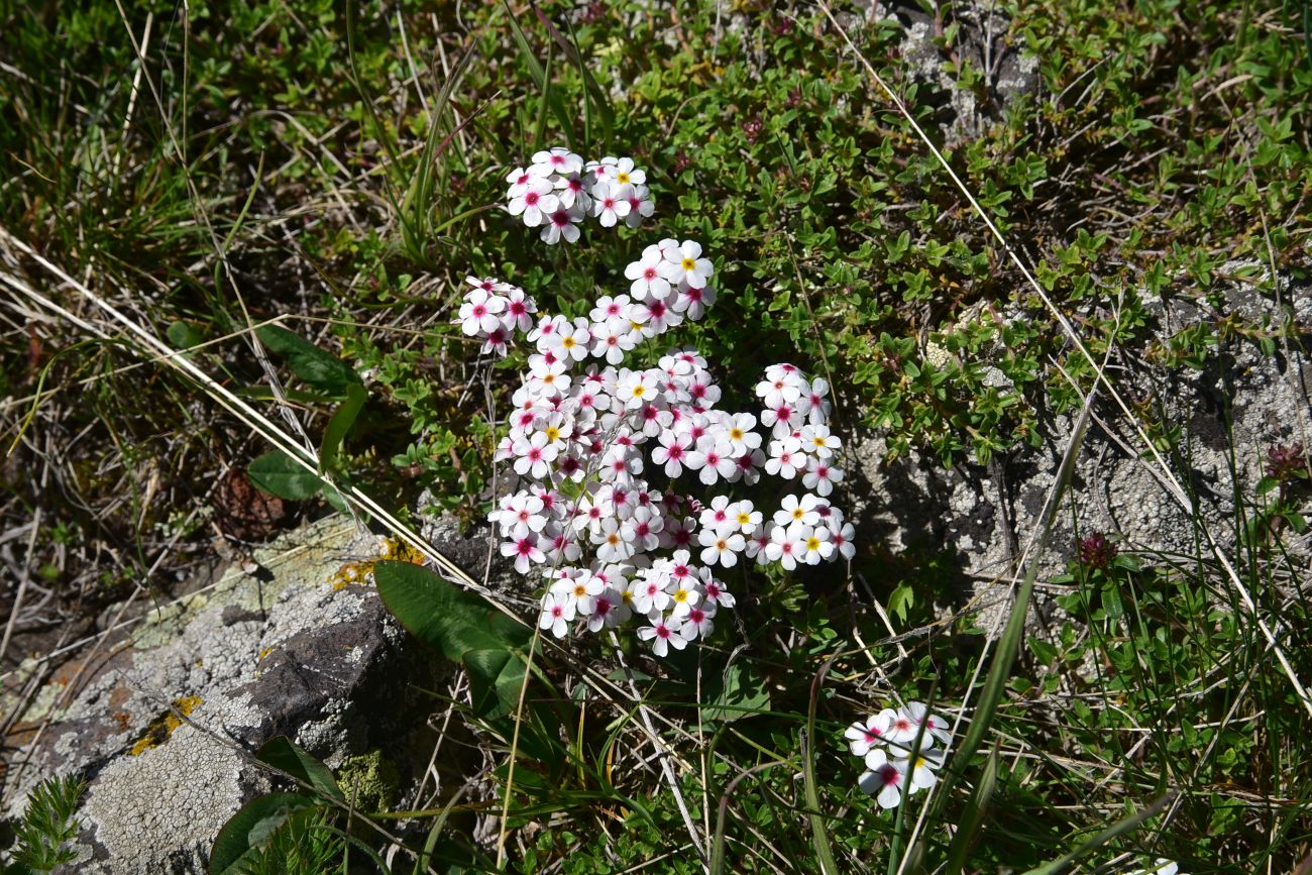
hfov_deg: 39.6
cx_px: 656
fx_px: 1822
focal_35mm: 50
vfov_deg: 27.0
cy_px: 438
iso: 100
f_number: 16
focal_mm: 50
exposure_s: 1/125
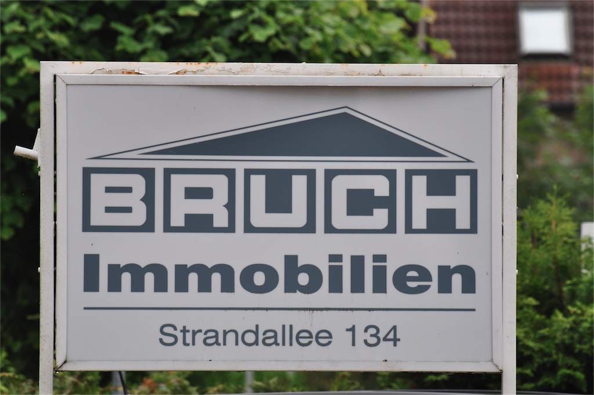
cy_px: 198
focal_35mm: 450
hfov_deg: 4.6
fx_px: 7416
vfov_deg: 3.0
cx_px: 297
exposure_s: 1/320
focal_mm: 300
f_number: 10
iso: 200
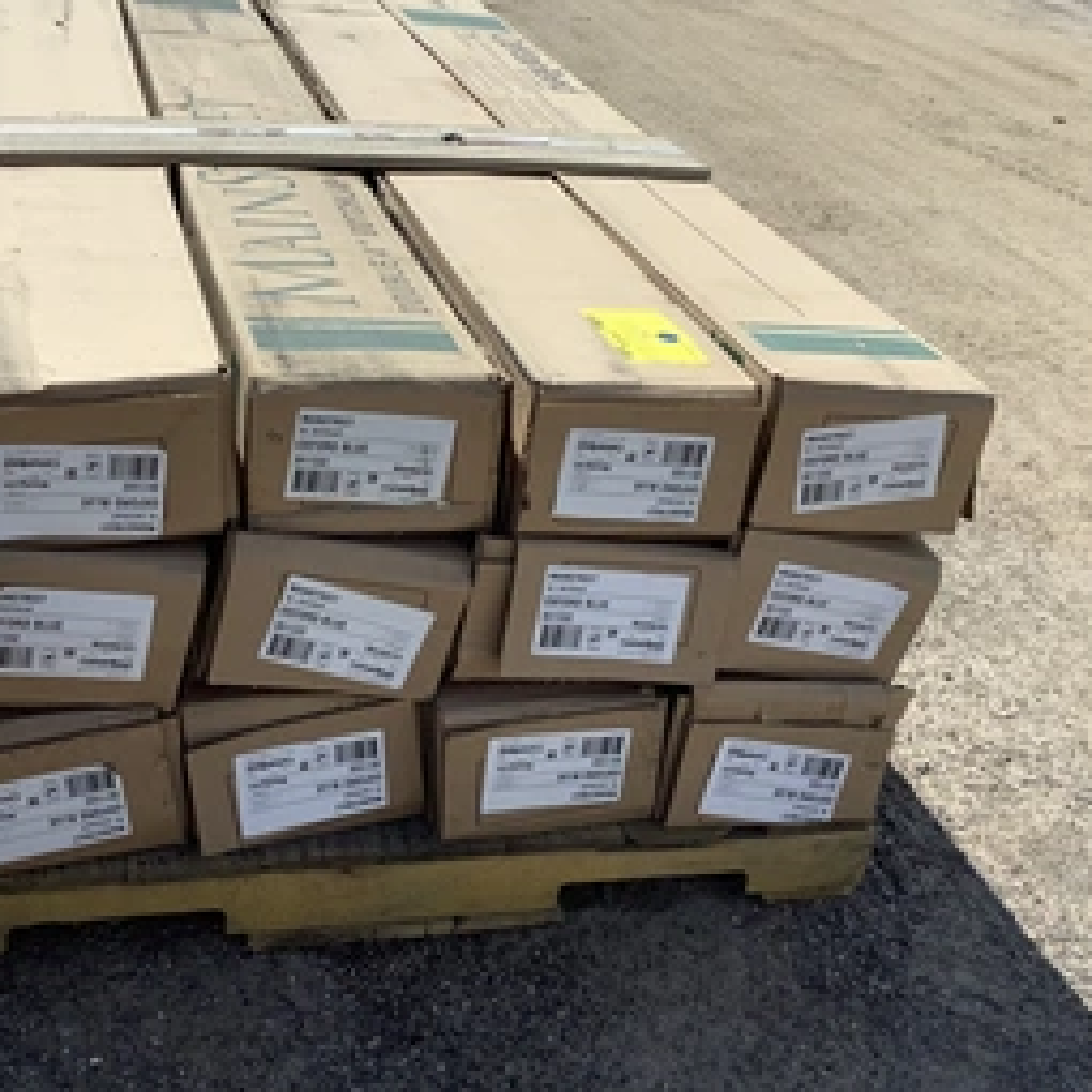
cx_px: 437
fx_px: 1535
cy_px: 454
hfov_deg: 39.0
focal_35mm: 43
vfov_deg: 39.1
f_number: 2.4
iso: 25
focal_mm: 3.3
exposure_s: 1/2262
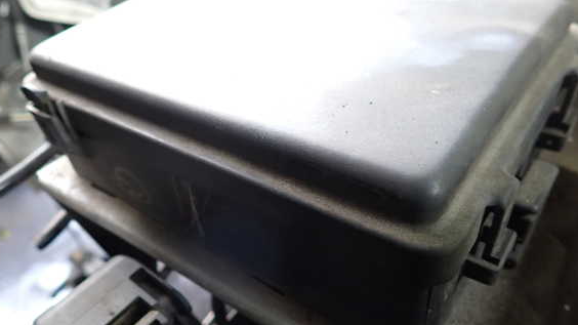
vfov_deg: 40.1
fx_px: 444
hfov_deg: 66.0
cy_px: 180
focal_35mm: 29
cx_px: 275
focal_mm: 4.5
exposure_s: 1/30
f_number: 2
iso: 320
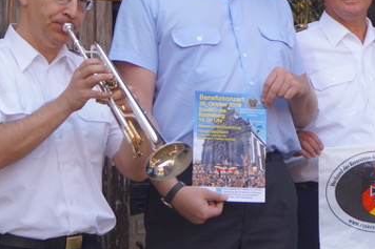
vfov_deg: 8.5
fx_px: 1687
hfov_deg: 12.1
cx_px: 554
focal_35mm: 162
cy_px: 134
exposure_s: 1/160
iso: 125
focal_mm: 30
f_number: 4.5
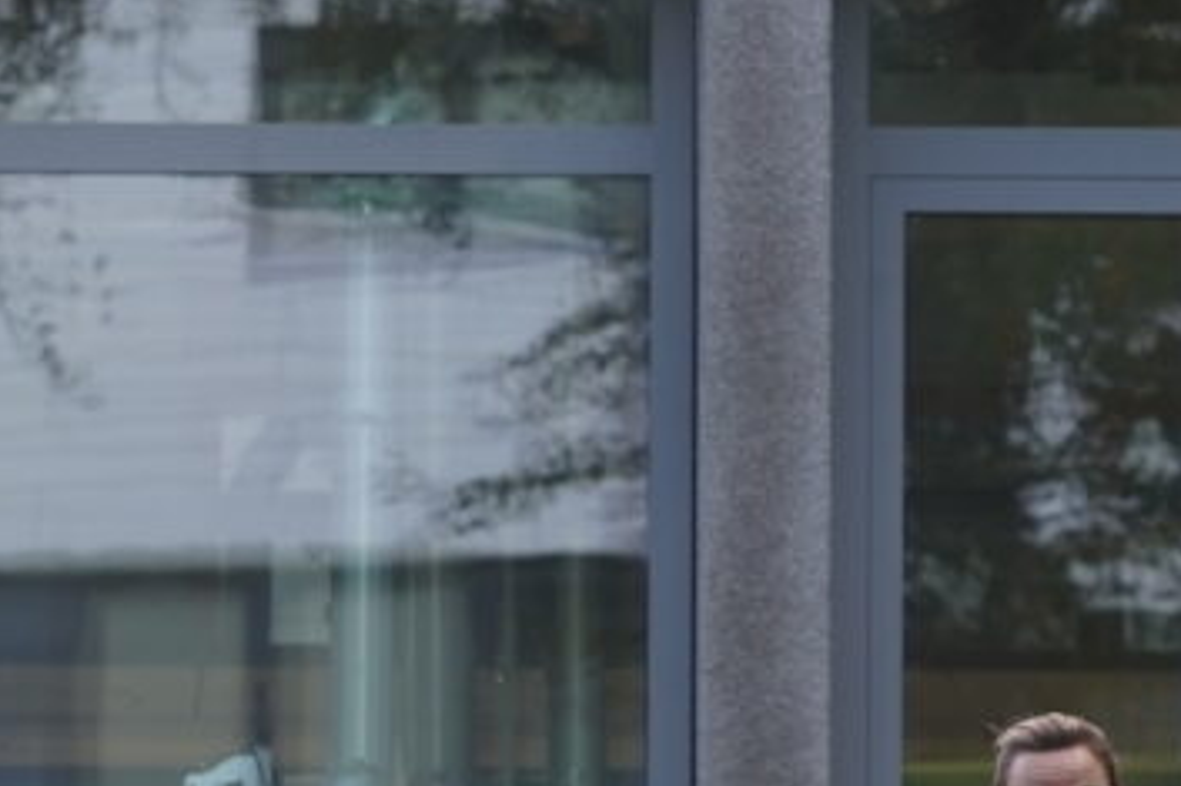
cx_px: -64
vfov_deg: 2.8
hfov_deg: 4.3
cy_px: 1253
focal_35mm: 482
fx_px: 15804
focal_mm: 85
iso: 200
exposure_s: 1/160
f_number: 4
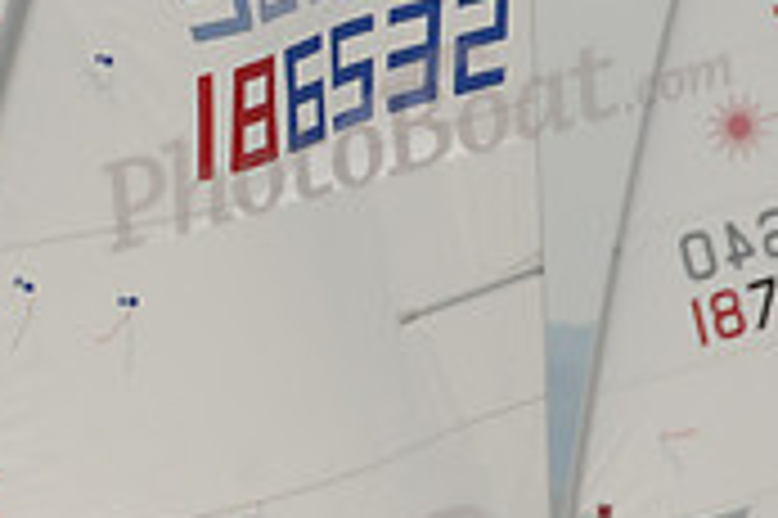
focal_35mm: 1506
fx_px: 32515
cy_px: 430
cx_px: -130
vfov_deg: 0.9
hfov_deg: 1.4
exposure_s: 1/500
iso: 200
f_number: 9
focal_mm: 300
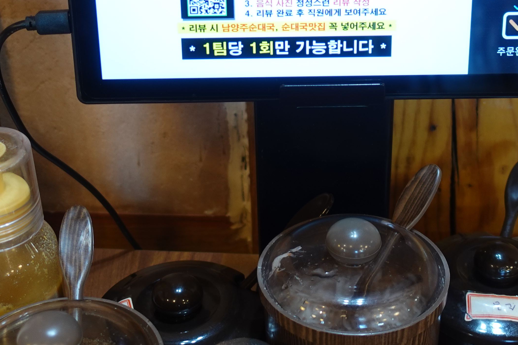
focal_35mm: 62
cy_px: 82
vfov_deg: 21.7
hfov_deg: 32.3
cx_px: 295
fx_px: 892
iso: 125
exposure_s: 1/30
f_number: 1.8
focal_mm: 8.8
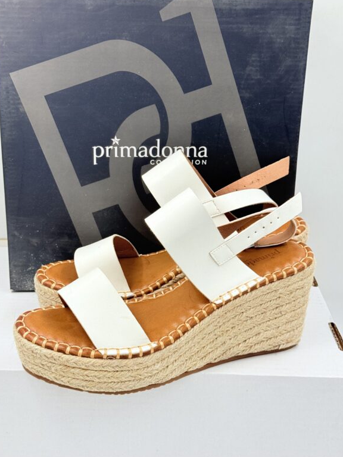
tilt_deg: -20.0
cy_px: 222
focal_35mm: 50
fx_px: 661
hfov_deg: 29.1
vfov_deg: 38.2
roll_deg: -1.3
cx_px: 172
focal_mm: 6.76
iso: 80
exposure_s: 1/1070
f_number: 1.78
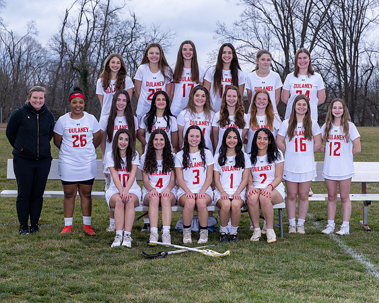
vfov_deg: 16.4
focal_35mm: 94
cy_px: 157
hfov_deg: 20.4
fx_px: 1054
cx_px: 227
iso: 200
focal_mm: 70
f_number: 6.3
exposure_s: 1/160
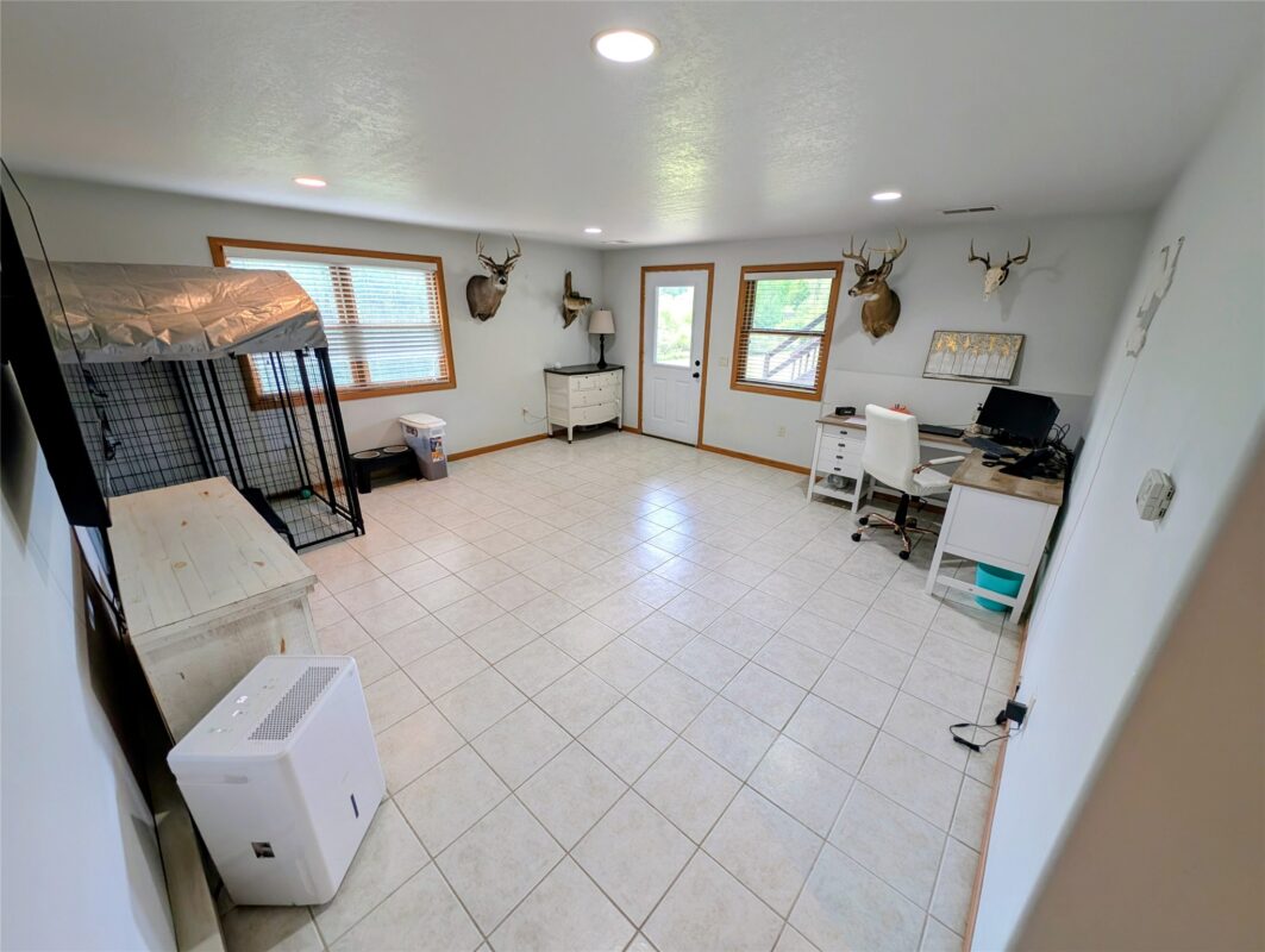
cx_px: 632
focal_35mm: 12
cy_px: 476
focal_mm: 2.23
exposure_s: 1/60
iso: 66
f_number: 1.95
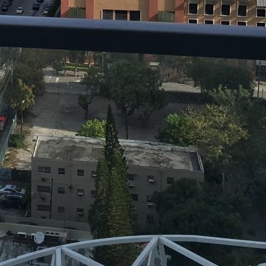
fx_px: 809
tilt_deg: -6.1
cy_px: -64
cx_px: -43
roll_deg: -0.3
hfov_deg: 17.9
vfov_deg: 17.7
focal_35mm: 93
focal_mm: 4.15
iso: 32
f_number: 2.2
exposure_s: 1/1464
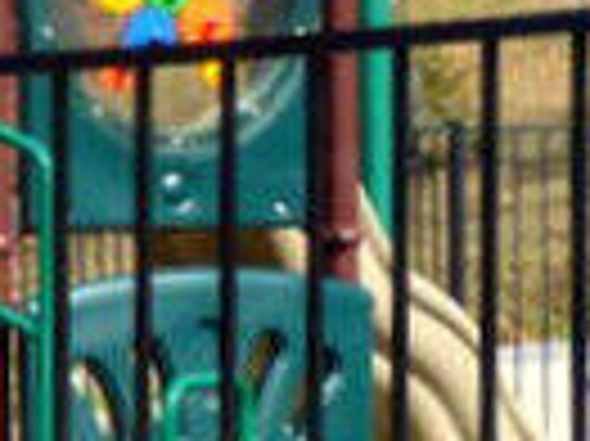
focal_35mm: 295
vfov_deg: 5.0
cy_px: 216
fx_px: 5023
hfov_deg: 6.7
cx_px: 617
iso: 100
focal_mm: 8.68
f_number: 3.8
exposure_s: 1/640
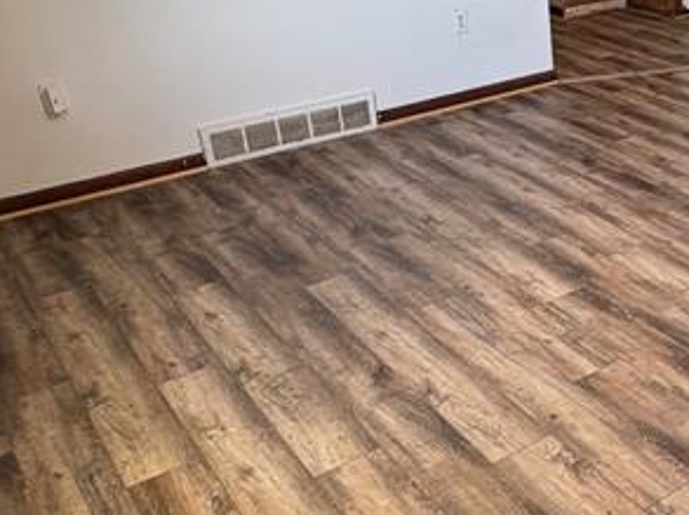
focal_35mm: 49
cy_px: 216
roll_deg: +1.0
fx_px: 974
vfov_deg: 29.6
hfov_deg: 35.2
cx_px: 694
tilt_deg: -23.6
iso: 200
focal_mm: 2.22
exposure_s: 1/60
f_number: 2.2
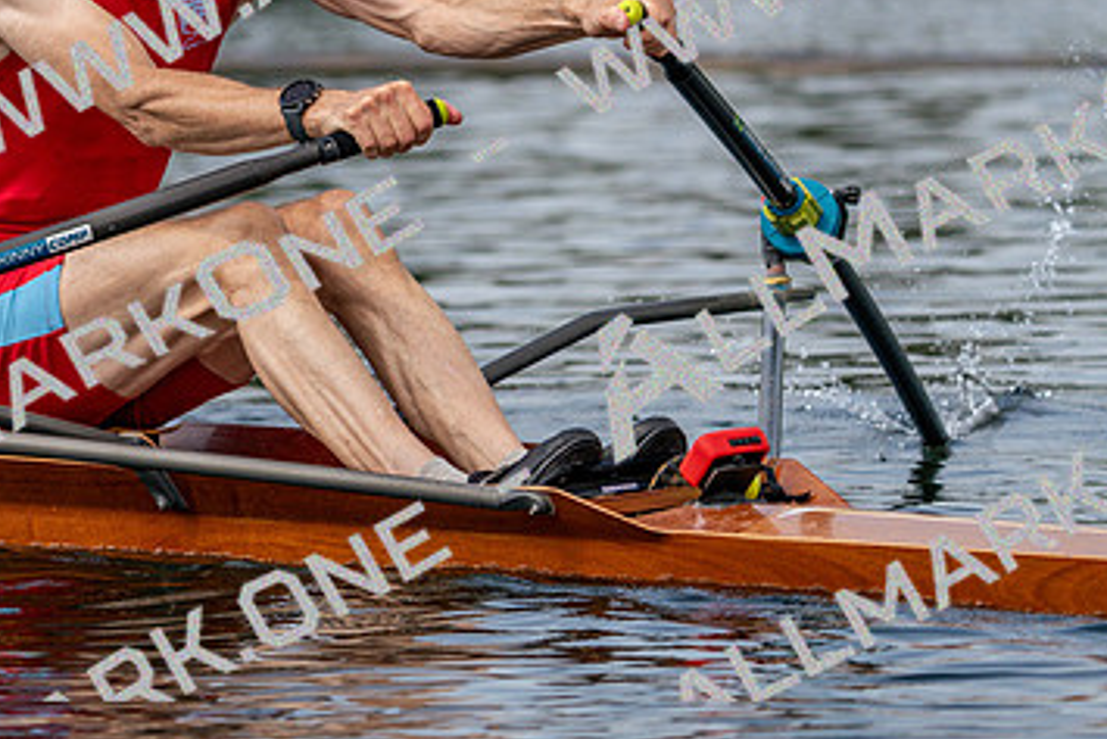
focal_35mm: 327
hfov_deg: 6.3
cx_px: 331
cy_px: 167
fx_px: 10059
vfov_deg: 4.2
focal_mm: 200
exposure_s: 1/1600
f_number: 5.6
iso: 320
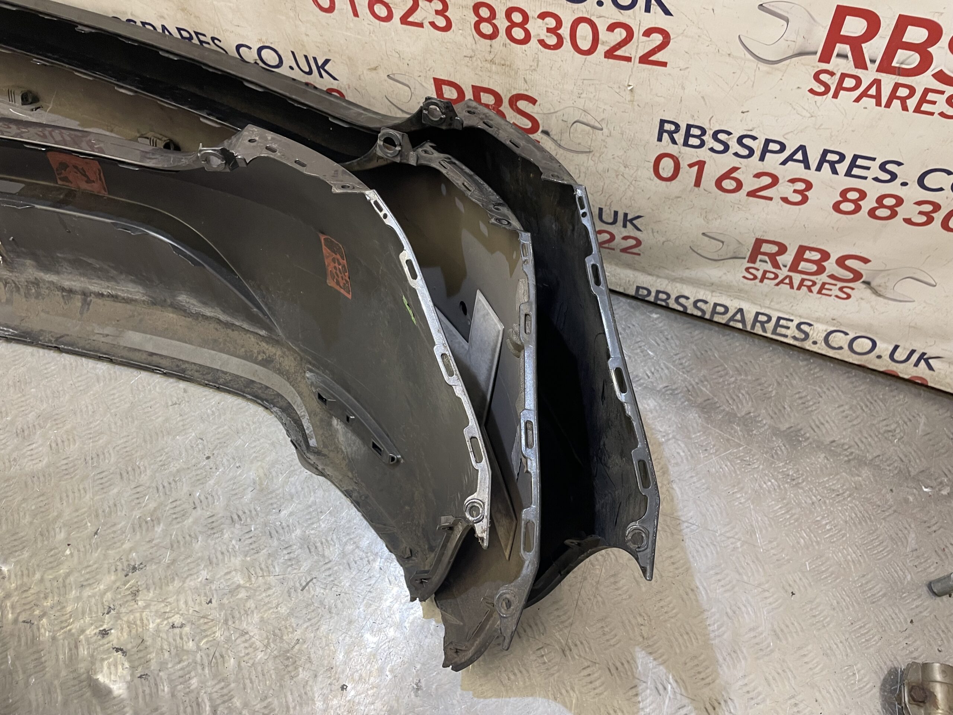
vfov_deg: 53.1
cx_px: 476
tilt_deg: -62.5
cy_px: 358
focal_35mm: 26
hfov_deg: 67.3
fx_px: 716
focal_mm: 4.2
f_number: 1.6
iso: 100
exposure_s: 1/50
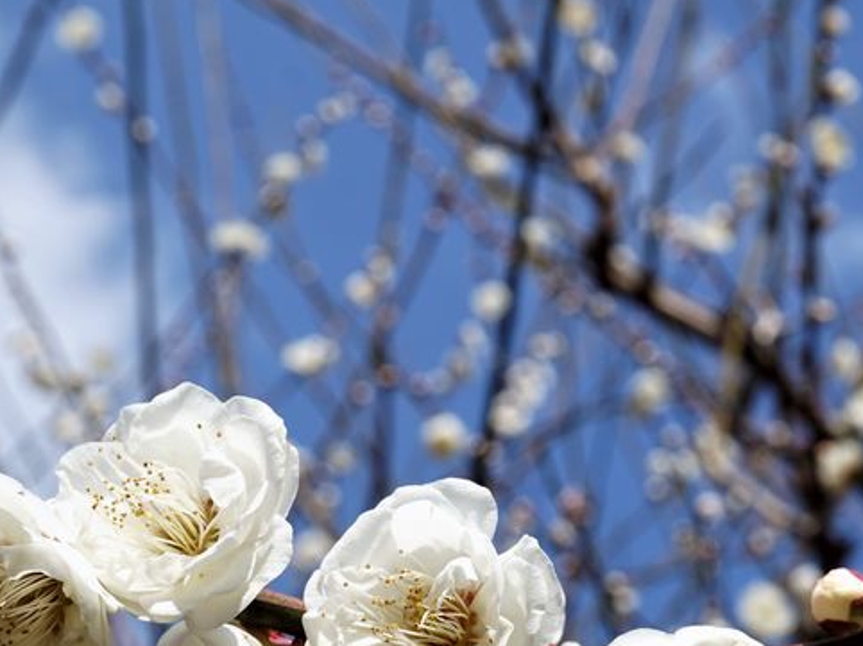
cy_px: 516
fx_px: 2292
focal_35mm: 92
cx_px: 500
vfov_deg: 15.9
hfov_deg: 21.3
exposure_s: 1/250
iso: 100
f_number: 9
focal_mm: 30
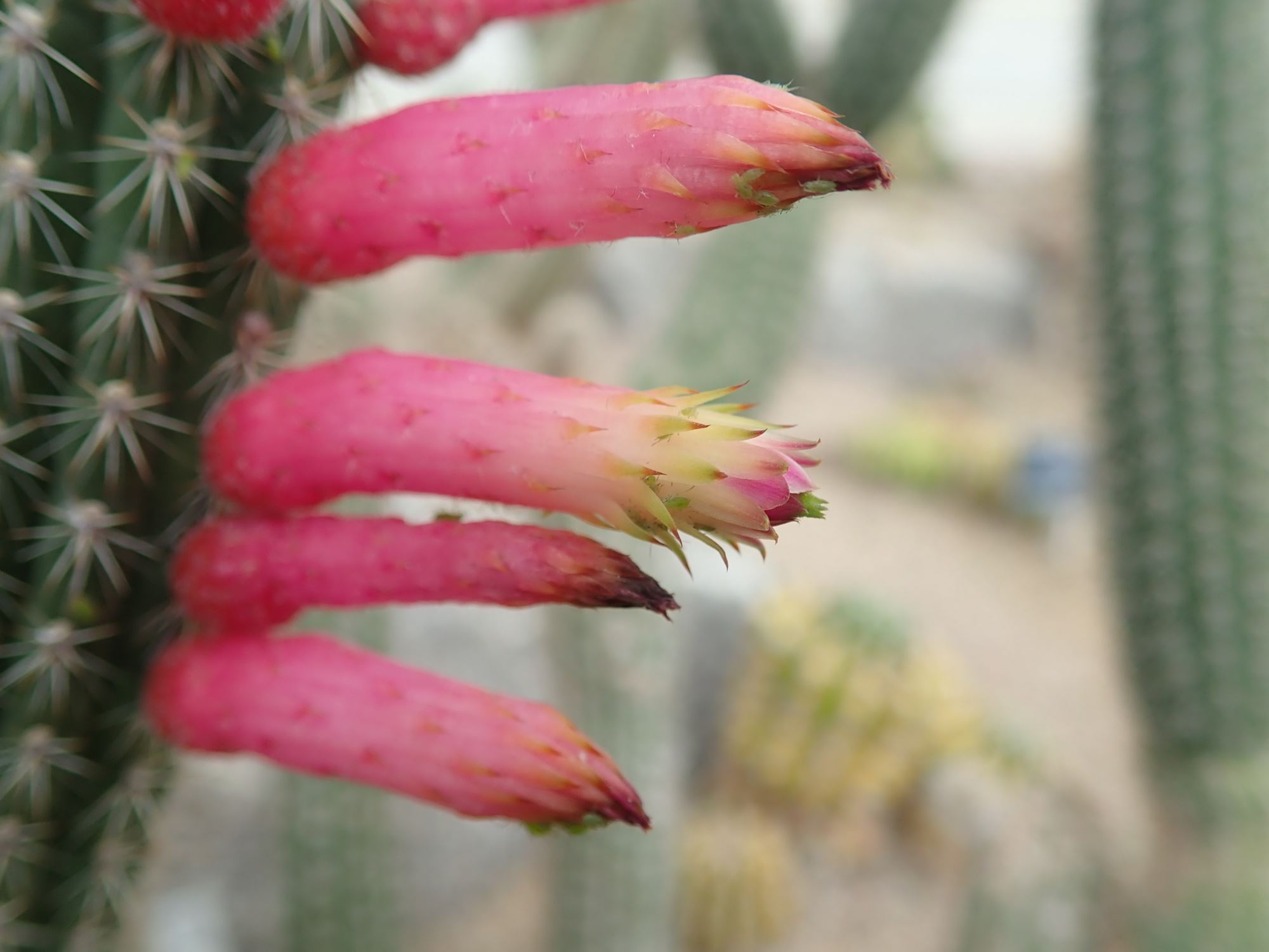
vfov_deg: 46.8
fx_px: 1100
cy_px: 476
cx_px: 634
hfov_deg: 60.0
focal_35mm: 30
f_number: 2.3
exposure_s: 1/200
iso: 100
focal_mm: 5.5
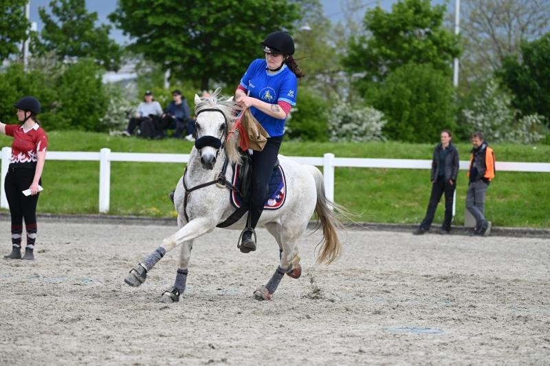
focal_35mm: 165
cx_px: 275
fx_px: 2519
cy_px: 183
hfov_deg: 12.5
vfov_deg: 8.3
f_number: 4.8
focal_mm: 165
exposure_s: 1/1250
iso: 360
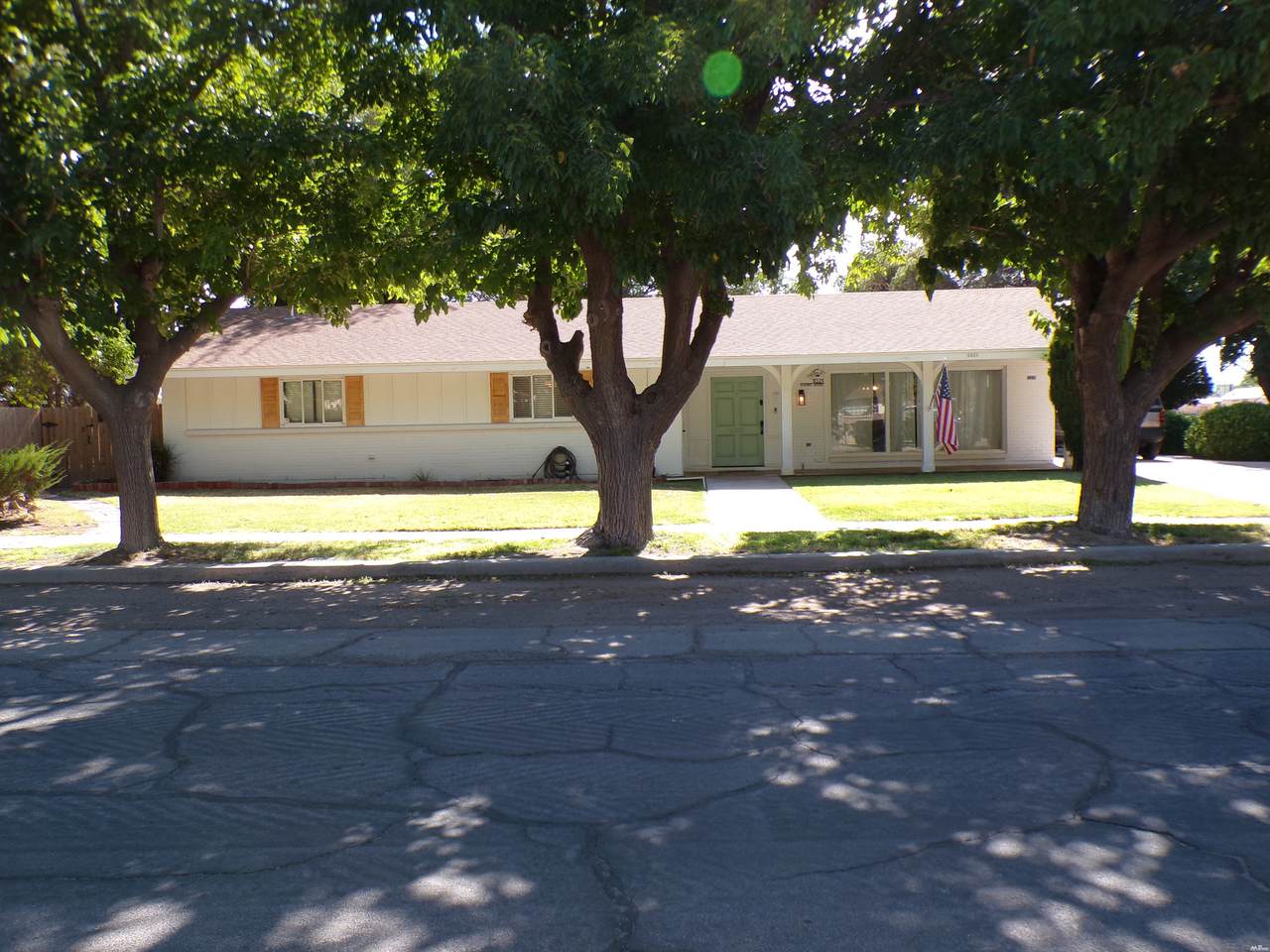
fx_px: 1174
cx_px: 635
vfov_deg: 44.2
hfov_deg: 56.8
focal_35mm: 32
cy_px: 476
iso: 100
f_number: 3.2
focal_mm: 5.8
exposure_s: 1/250
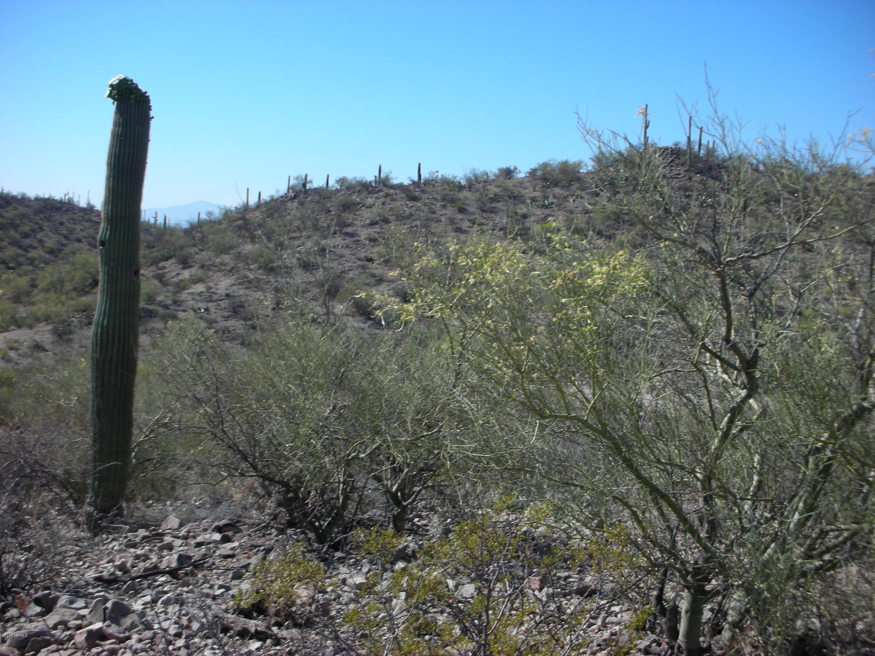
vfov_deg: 31.5
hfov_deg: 41.2
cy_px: 328
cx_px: 438
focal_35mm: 46
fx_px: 1163
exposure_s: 1/75.7
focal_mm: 7.7
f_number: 9.9
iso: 50
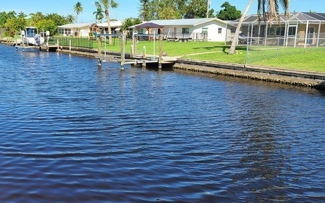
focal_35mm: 43
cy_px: 110
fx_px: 381
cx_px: 124
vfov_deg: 29.8
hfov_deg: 45.9
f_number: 1.8
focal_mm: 5.4
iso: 40
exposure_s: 1/1601
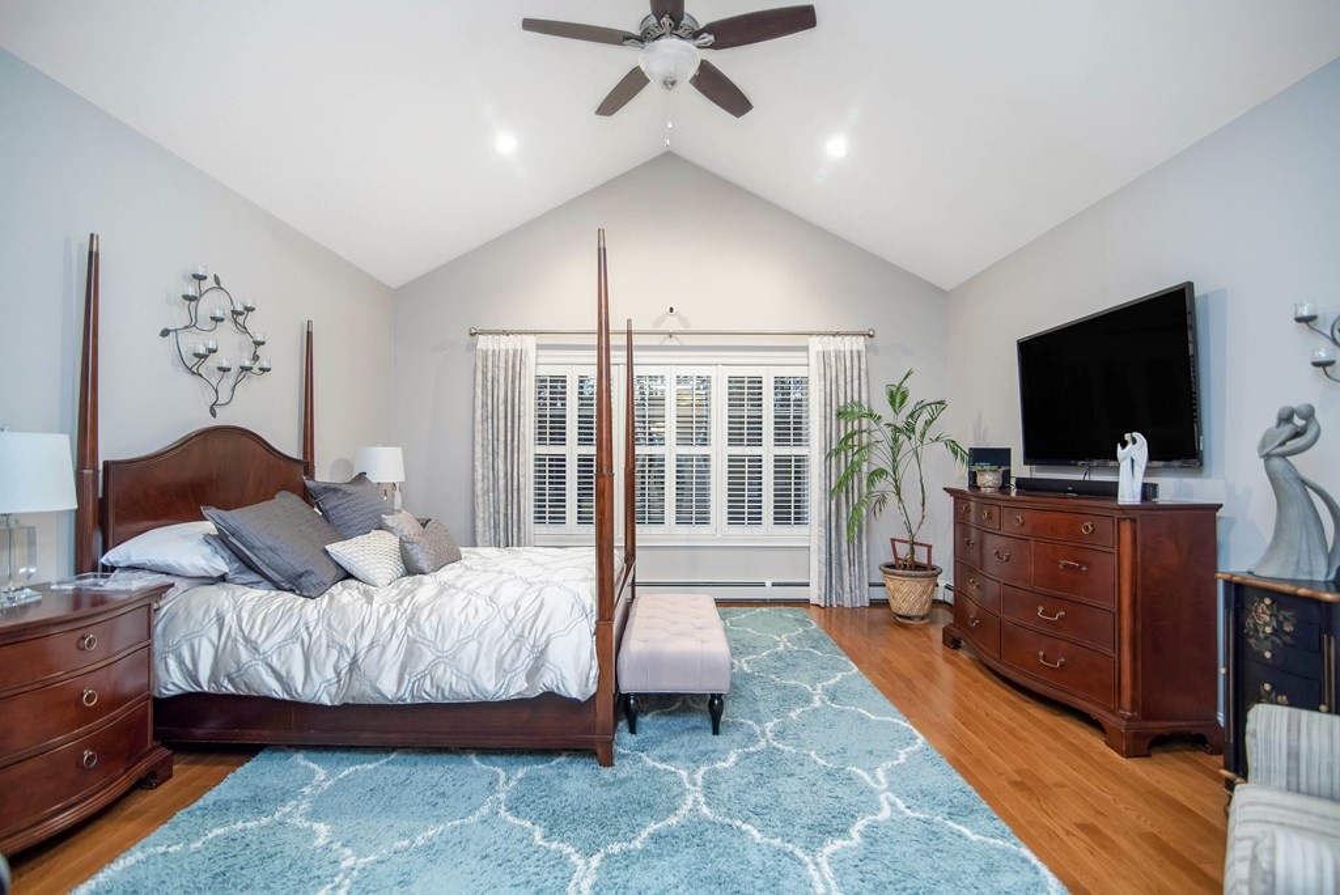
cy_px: 448
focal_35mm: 16
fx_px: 596
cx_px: 670
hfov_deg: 96.7
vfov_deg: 73.8
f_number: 3.5
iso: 800
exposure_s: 1/60
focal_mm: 16
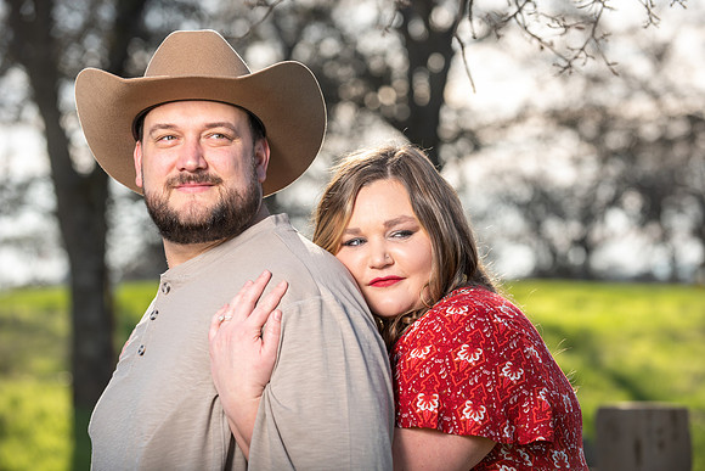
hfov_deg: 17.6
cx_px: 352
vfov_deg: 11.8
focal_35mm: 116
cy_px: 236
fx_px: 2272
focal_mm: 116
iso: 50
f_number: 4
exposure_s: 1/250
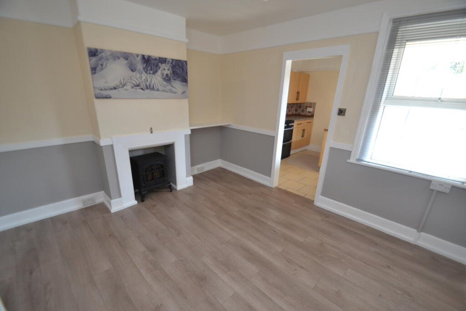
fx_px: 194
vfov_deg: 77.3
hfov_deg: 100.4
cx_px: 233
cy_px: 156
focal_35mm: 15
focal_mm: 10
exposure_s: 1/50
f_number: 3.5
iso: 400
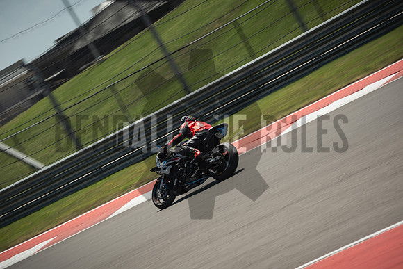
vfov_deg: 7.7
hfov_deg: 11.5
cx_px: 202
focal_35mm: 179
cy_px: 134
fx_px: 2004
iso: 125
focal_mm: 119.5
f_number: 7.1
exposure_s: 1/200
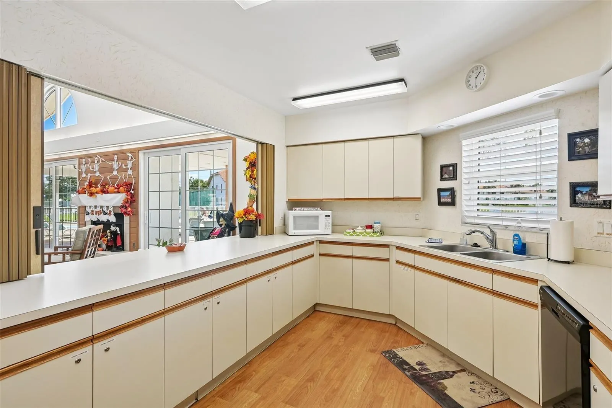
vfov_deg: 68.9
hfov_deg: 91.6
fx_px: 297
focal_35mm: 18
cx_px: 306
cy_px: 204
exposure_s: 1/100
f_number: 8
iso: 400
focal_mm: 17.5
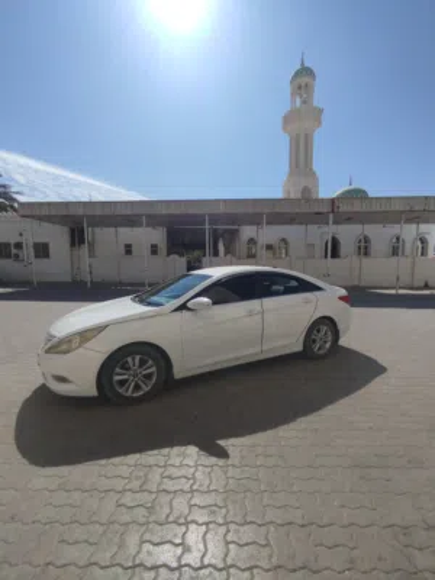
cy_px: 290
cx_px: 218
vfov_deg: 98.2
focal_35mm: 15
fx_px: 251
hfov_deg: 81.7
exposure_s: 1/3352
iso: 50
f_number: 2.2
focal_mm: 1.65
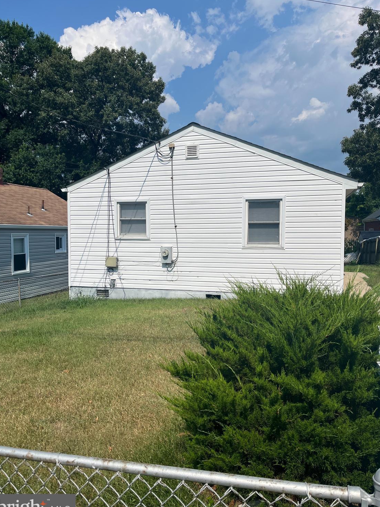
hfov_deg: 51.3
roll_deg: +1.1
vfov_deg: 65.3
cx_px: 187
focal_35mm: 27
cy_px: 259
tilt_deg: -4.0
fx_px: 395
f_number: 1.6
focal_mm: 5.1
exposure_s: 1/9091
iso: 50
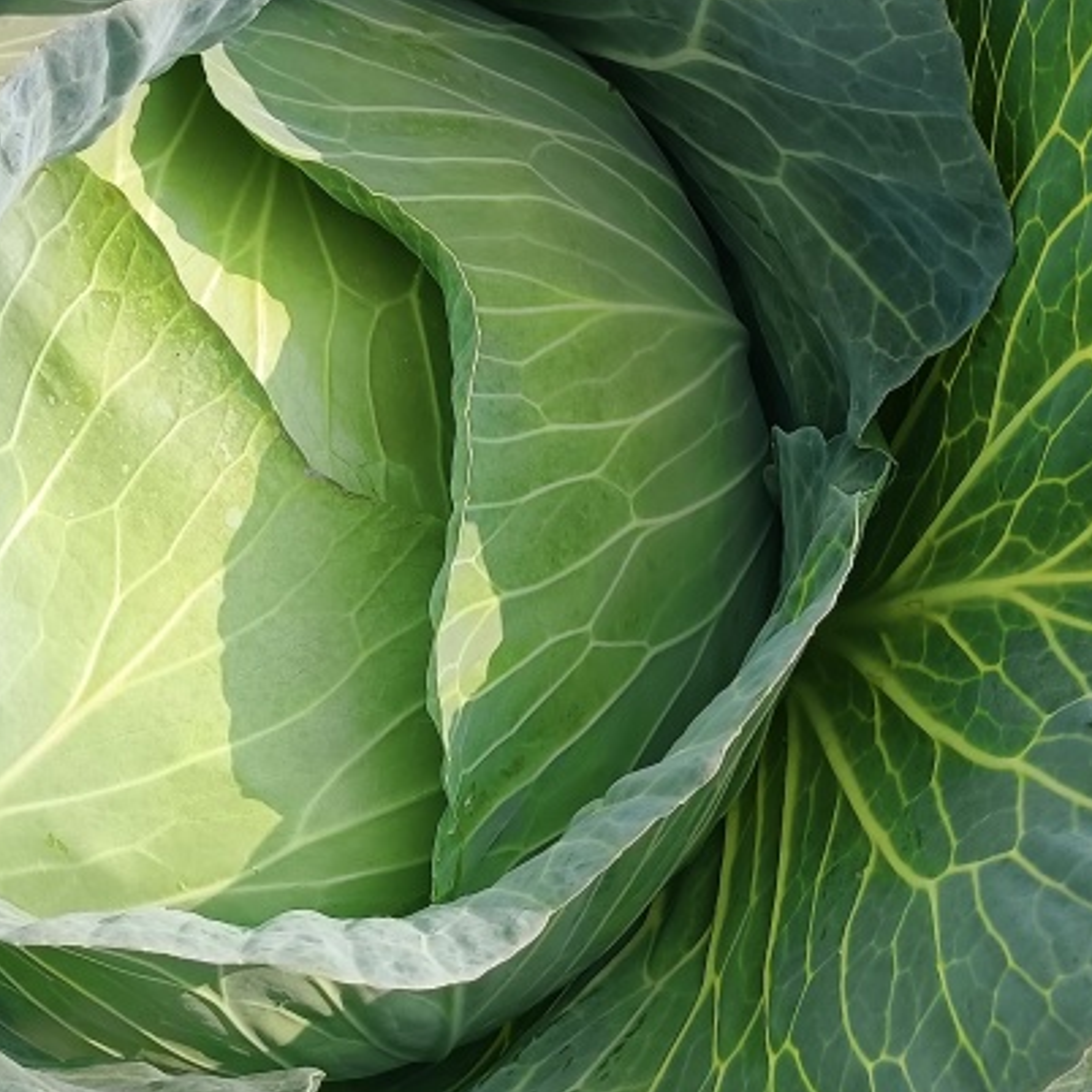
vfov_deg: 28.1
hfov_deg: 27.9
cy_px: 629
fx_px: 2177
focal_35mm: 61
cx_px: 348
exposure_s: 1/900
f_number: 1.8
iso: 213
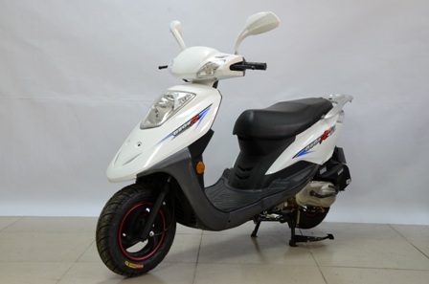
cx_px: 214
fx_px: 607
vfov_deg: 26.4
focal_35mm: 51
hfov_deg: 38.9
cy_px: 142
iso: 100
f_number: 9
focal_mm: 34
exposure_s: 1.3
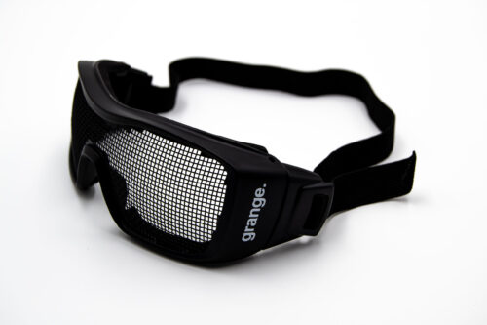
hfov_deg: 35.1
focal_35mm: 57
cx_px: 244
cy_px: 162
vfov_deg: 23.8
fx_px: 771
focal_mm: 38
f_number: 8
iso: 220
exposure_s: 1/125
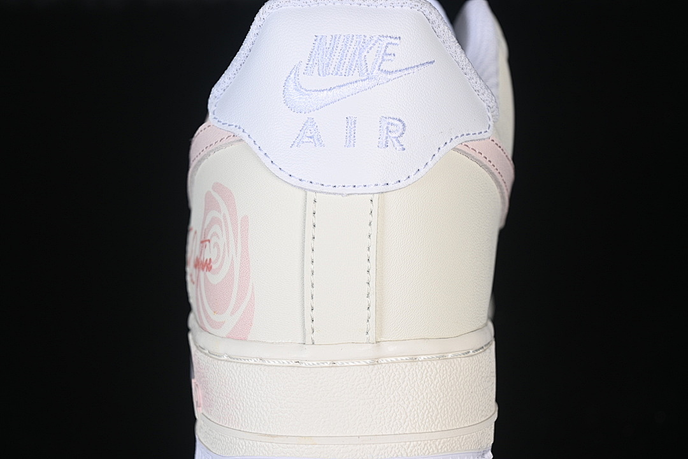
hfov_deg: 27.0
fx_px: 1433
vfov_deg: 18.2
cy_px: 230
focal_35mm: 75
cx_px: 344
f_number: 7.1
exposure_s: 1/80
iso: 160
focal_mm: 50
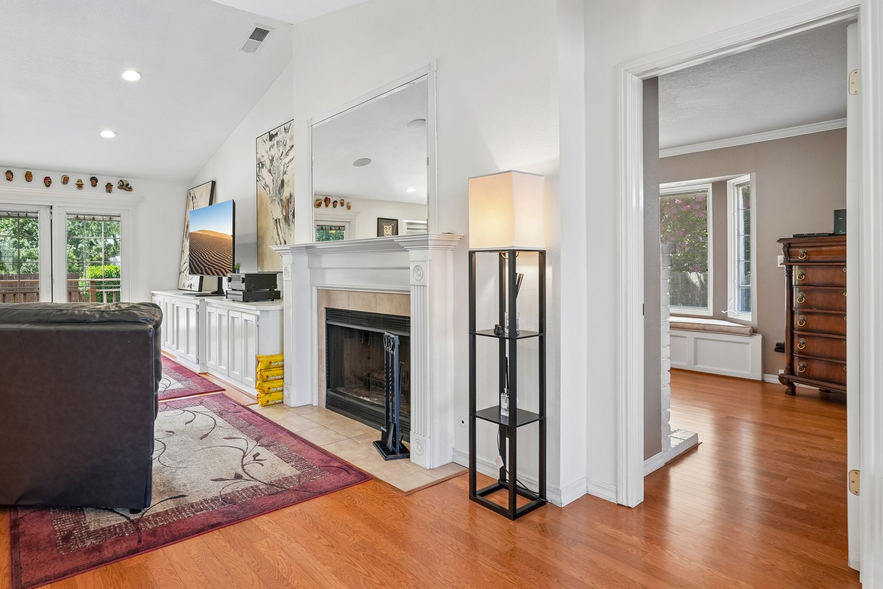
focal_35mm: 20
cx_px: 366
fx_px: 491
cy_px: 264
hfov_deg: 83.2
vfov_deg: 61.8
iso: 400
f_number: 8
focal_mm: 16
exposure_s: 1/5
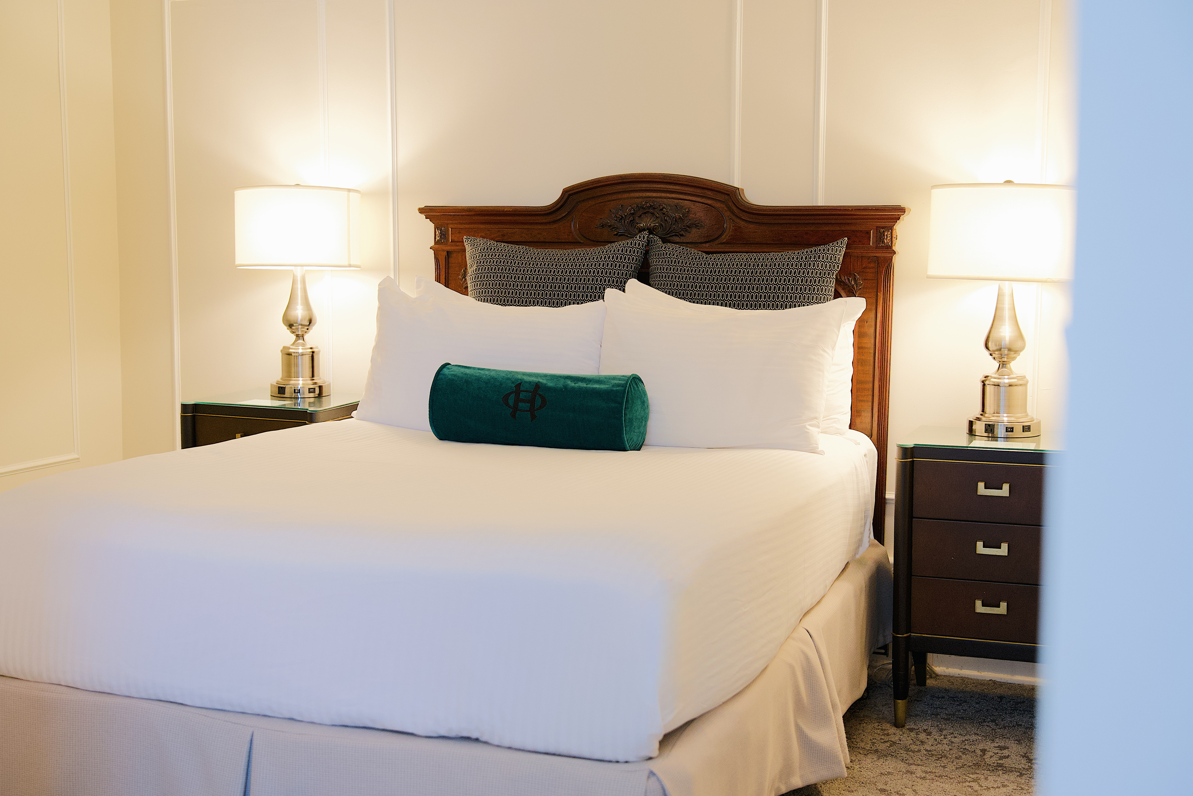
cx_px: 596
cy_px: 398
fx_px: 1326
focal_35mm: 40
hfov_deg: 48.5
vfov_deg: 33.4
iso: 1250
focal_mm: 40
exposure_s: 1/125
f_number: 3.2
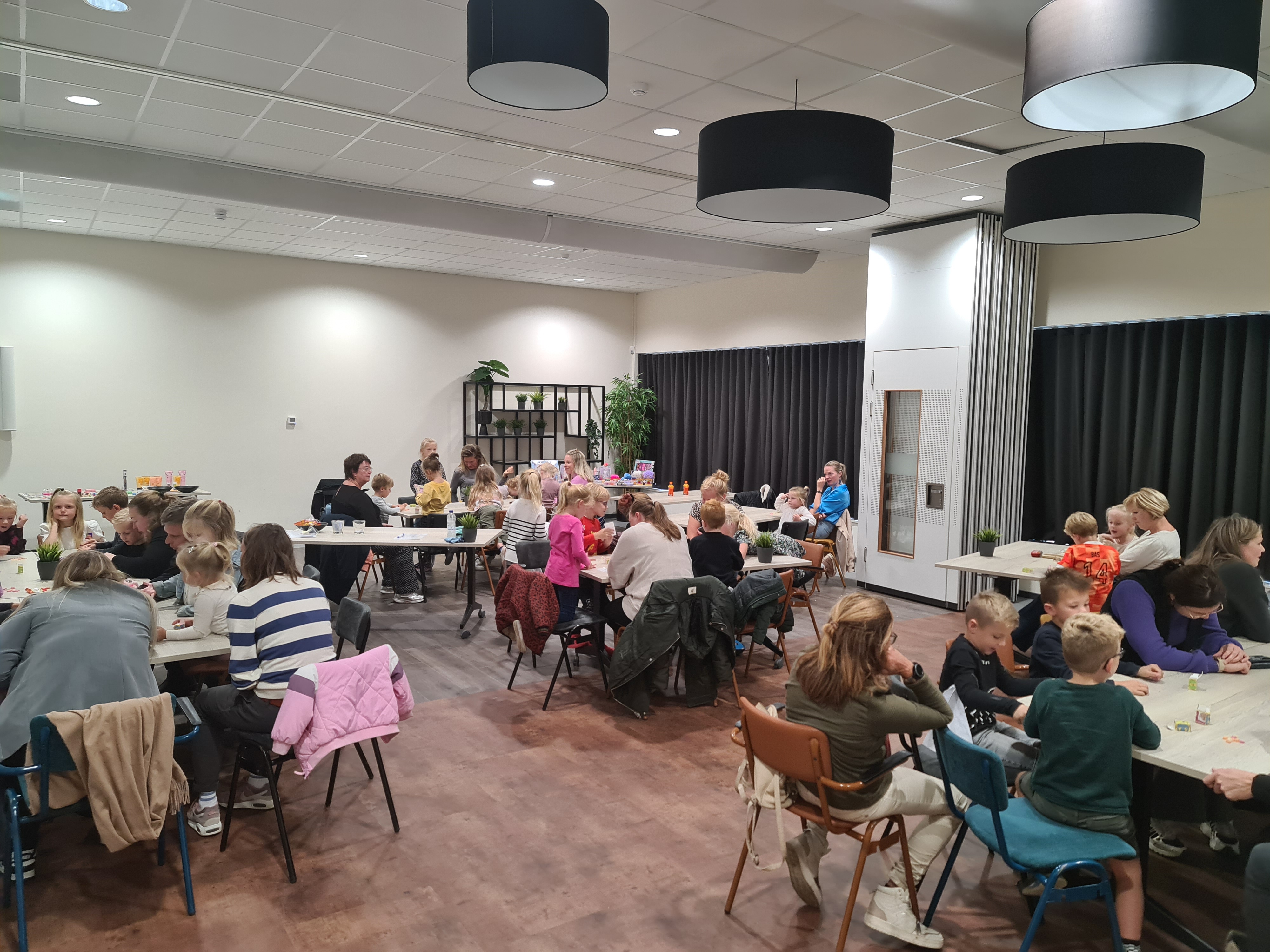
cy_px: 476
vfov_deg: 54.9
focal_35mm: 25
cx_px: 635
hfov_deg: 69.4
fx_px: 917
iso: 320
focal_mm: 7
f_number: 1.8
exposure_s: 1/100
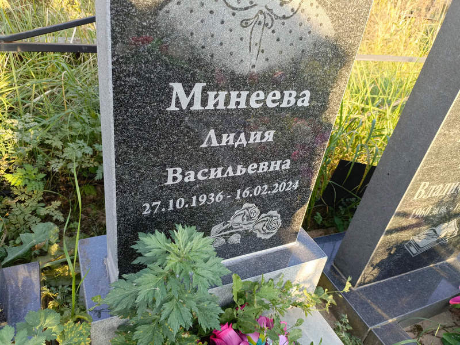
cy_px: 172
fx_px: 332
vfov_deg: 54.9
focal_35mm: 25
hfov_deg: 69.4
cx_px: 230
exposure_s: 1/100
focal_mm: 4.76
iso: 130
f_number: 1.69
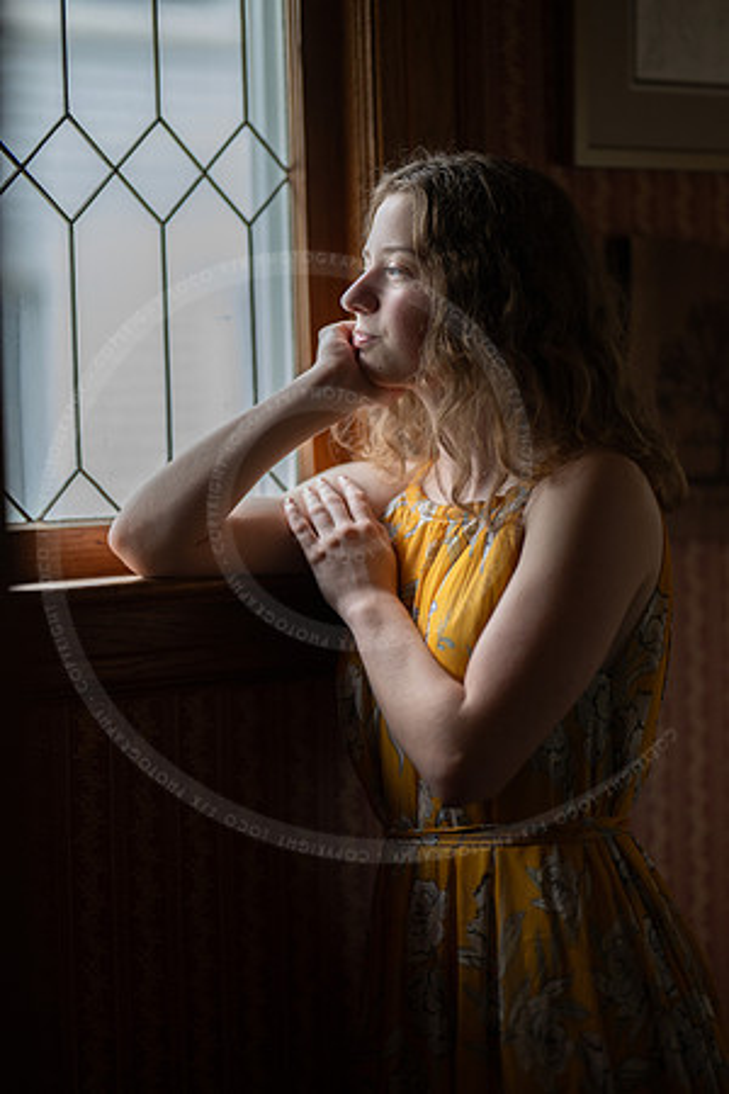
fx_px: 2582
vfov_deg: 23.9
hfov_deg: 16.1
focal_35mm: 85
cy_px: 547
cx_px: 364
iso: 320
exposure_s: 1/500
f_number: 1.2
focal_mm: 85
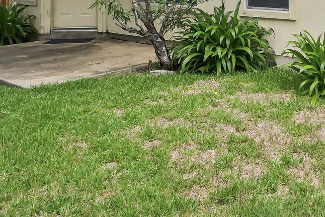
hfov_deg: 36.1
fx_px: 424
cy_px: -42
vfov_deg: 25.7
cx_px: 351
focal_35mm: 47
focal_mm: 10
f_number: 8
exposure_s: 1/640
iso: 400
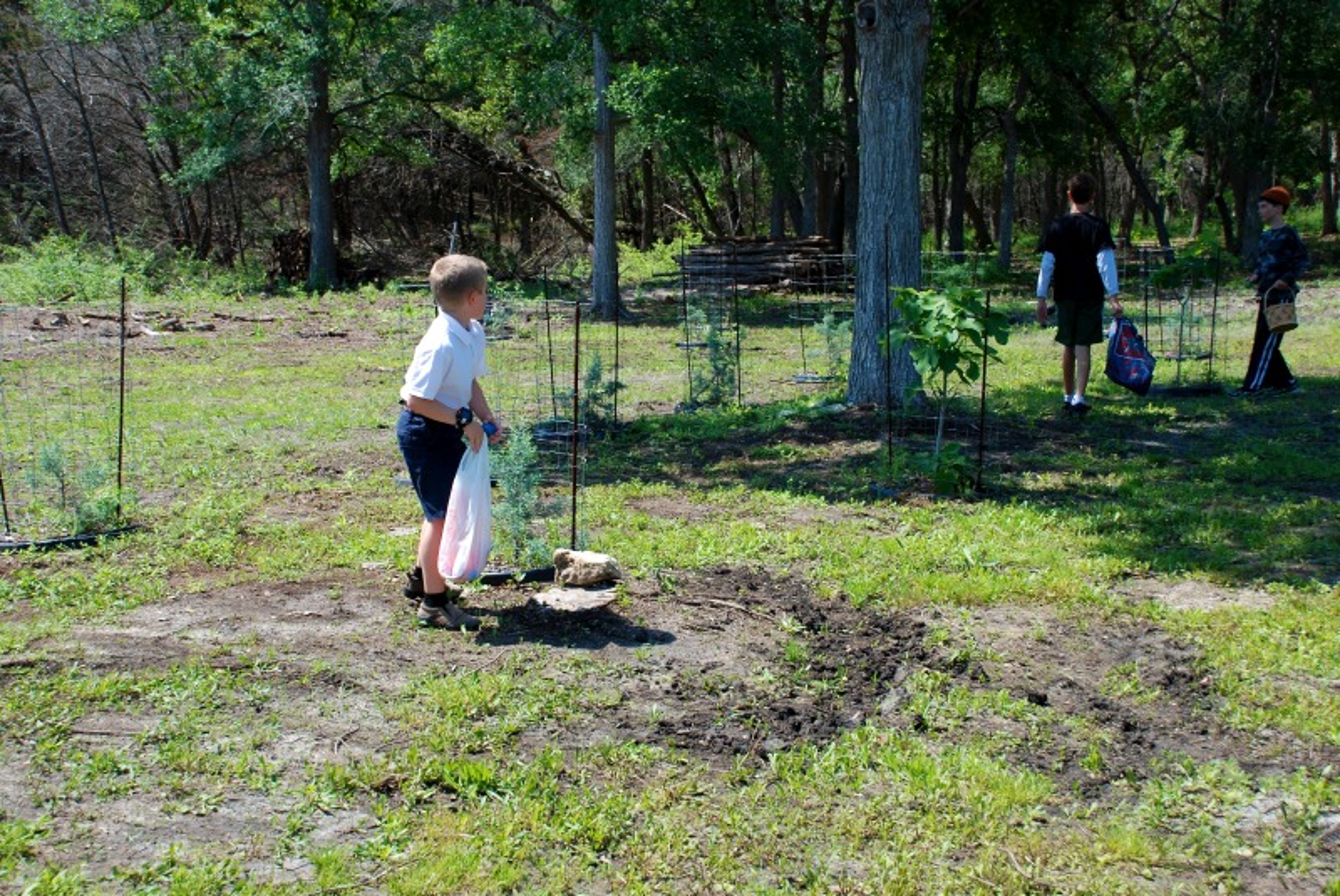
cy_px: 448
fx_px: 1788
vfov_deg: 28.1
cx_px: 670
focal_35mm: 48
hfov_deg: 41.1
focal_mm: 32
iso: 100
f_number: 6.3
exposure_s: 1/160
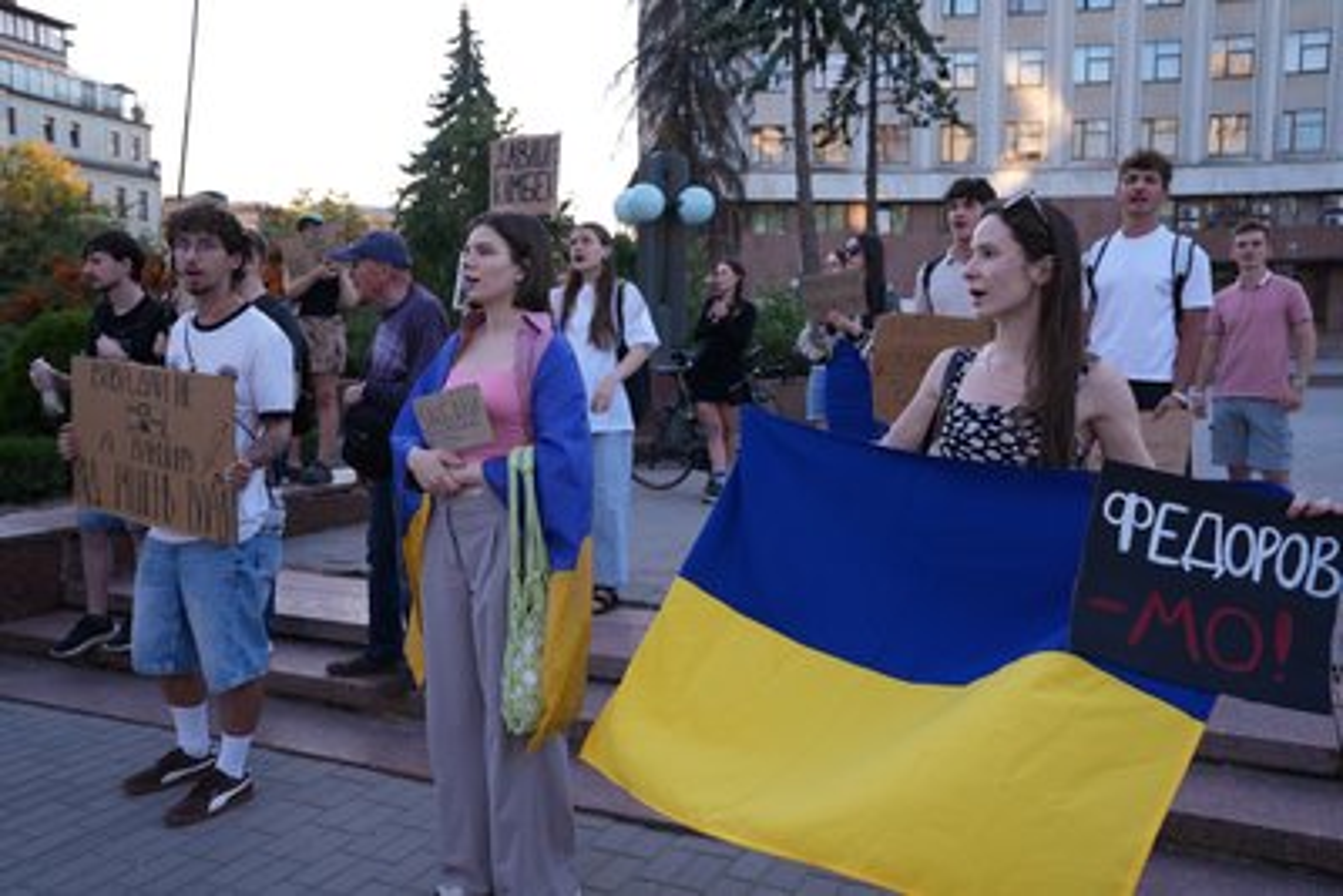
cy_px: 448
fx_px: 1194
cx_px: 672
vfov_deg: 41.1
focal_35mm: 32
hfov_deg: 58.7
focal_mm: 32
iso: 200
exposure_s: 1/125
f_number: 5
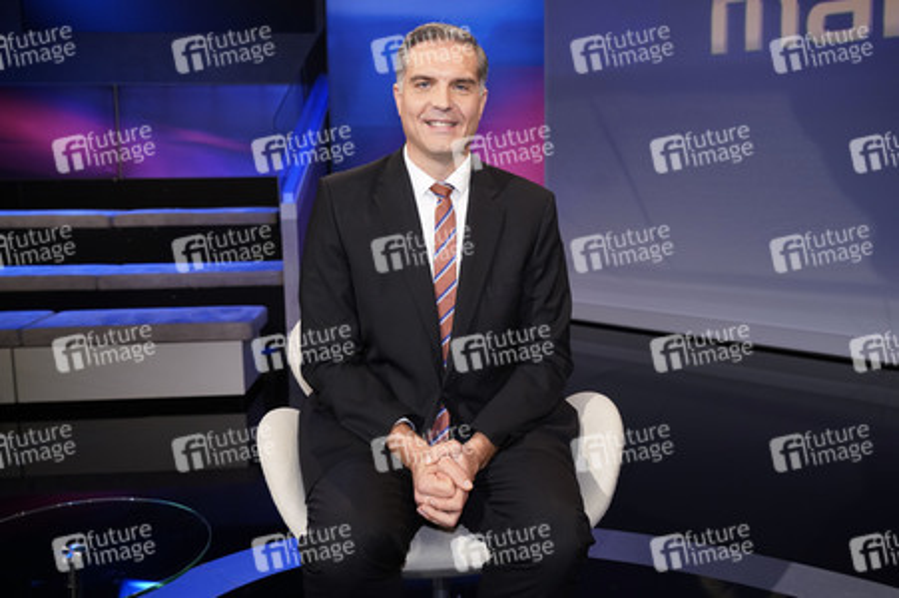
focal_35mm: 31
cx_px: 450
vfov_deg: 42.3
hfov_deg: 60.3
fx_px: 774
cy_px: 299
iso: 2000
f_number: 5
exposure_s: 1/125
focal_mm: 31
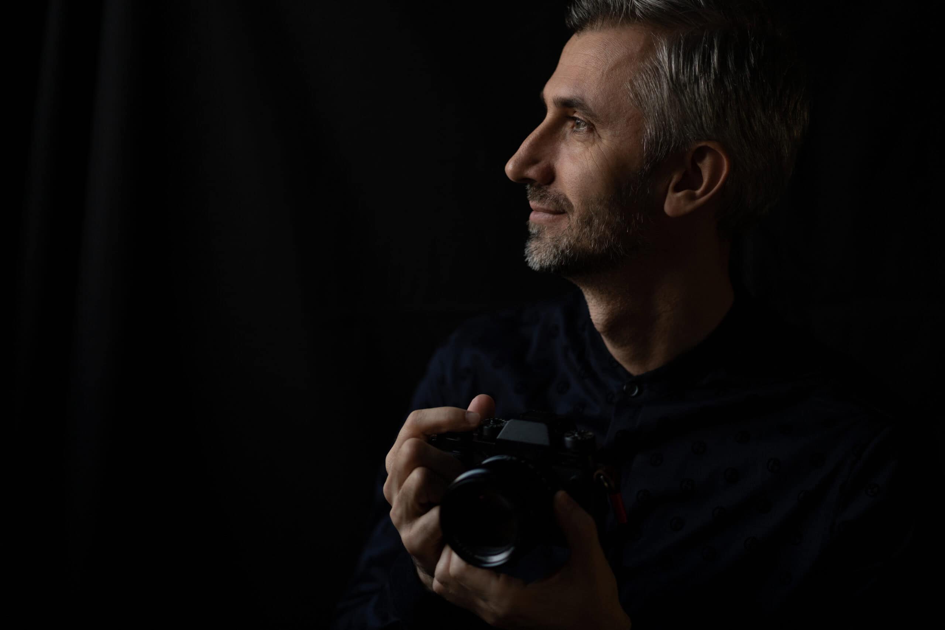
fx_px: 2232
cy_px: 315
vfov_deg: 16.1
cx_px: 472
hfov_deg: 23.9
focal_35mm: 85
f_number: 1.8
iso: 400
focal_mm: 85
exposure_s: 1/320
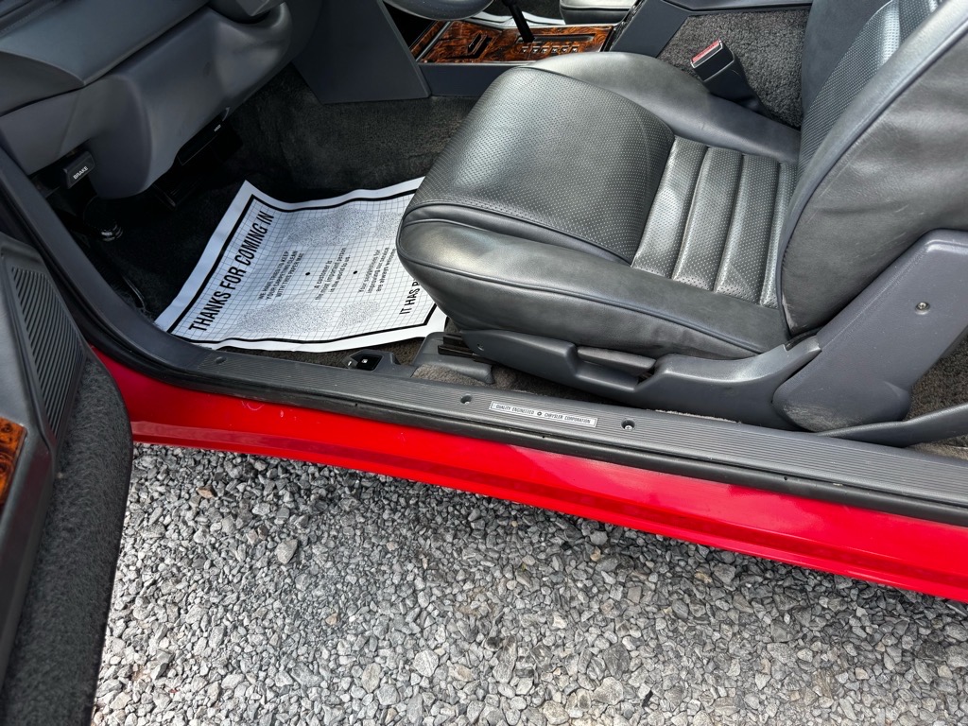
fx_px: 671
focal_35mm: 24
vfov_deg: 56.8
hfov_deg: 71.6
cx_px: 484
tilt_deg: -44.6
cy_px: 363
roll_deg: +10.3
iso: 80
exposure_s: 1/338
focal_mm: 6.76
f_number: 1.78
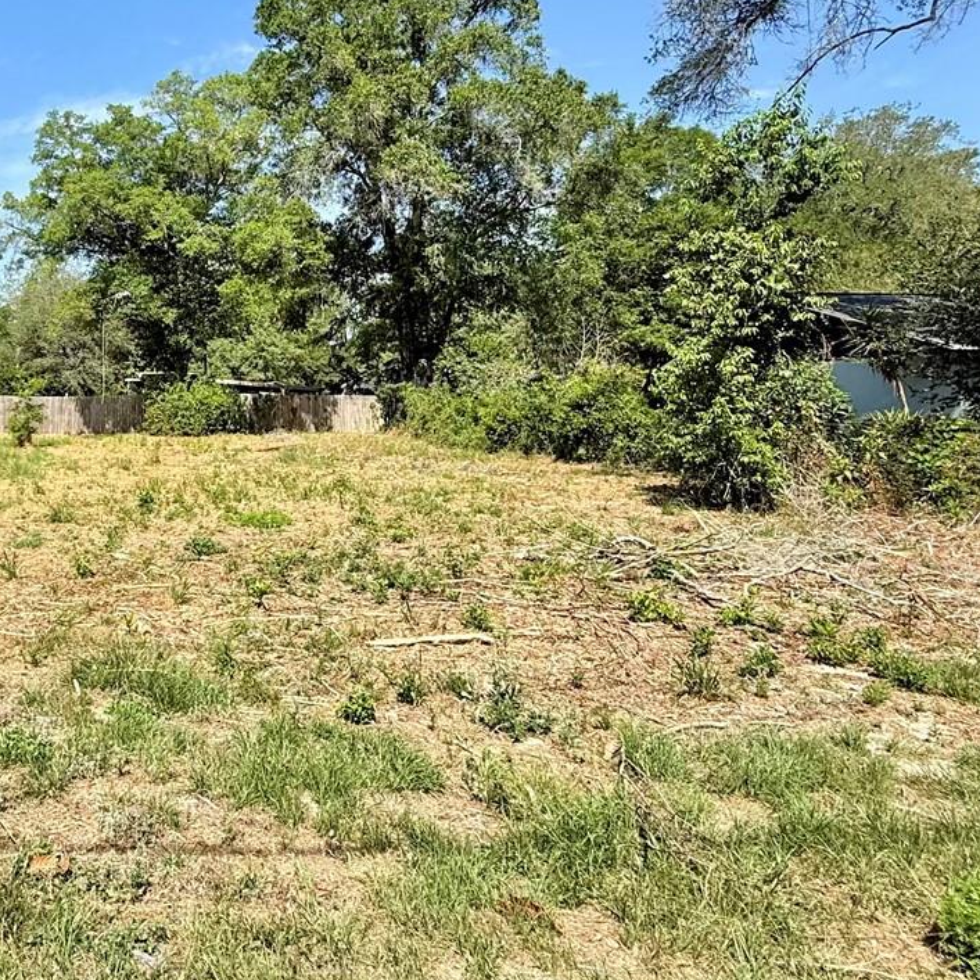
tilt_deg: +8.6
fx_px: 897
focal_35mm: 28
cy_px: 335
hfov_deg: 52.3
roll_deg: -0.4
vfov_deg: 56.2
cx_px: 152
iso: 50
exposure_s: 1/1125
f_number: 2.2
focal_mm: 2.22
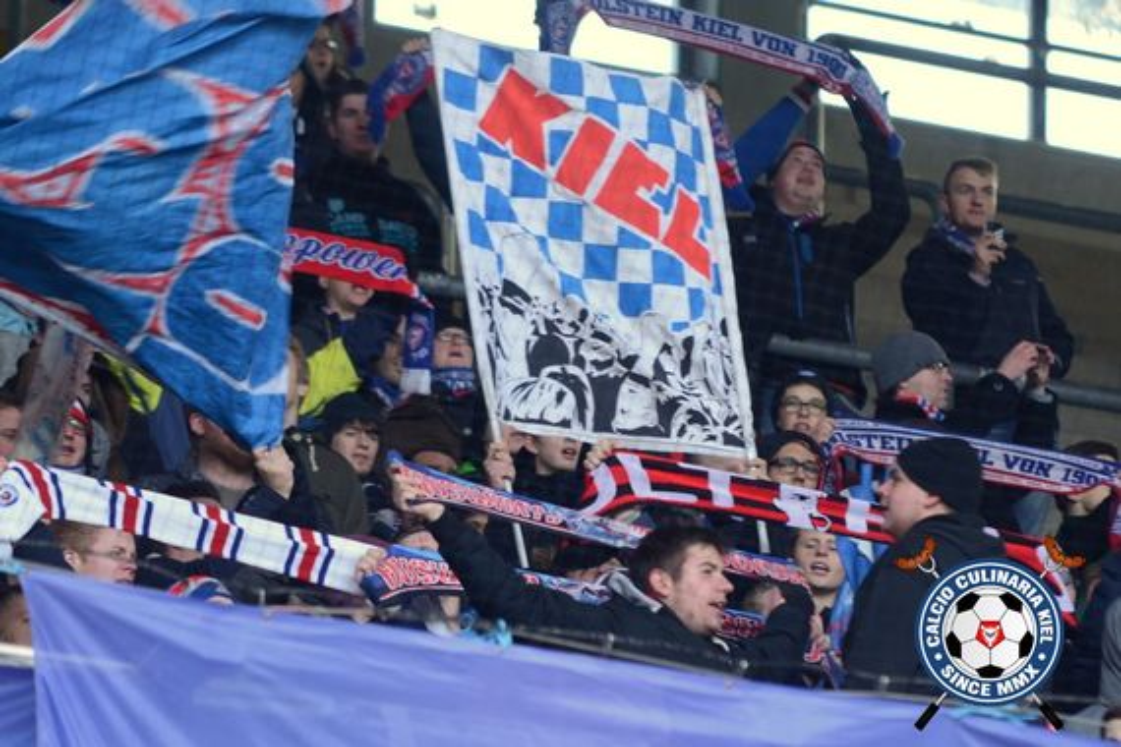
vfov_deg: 5.4
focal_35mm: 255
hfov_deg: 8.1
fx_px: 7940
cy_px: 374
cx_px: 560
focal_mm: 170
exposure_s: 1/160
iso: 500
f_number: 2.8
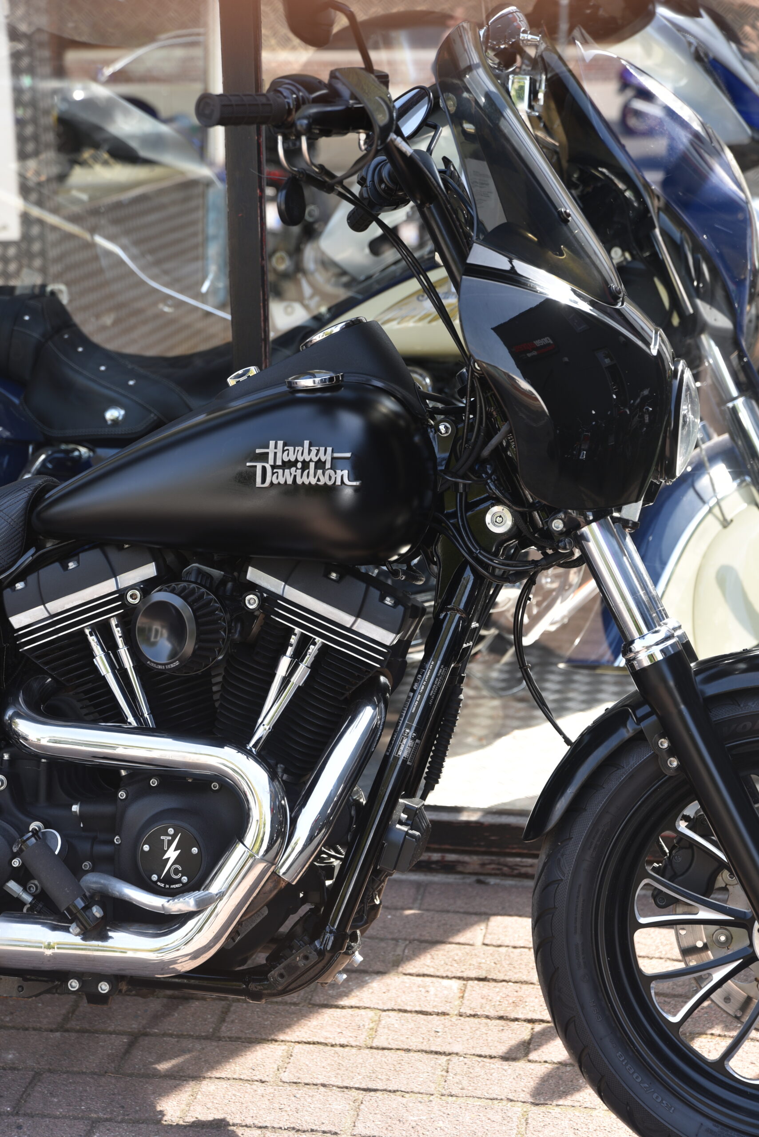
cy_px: 568
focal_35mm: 70
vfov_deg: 28.8
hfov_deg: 19.5
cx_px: 380
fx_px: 2211
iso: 100
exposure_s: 1/80
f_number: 4.5
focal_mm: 70
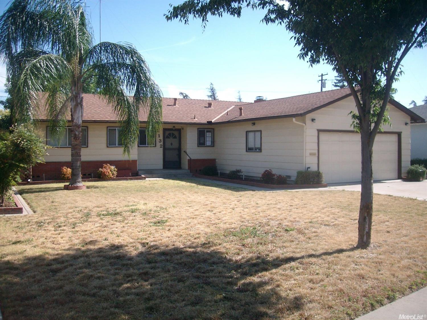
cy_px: 160
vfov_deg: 40.7
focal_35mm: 35
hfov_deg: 52.6
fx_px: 432
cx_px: 214
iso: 80
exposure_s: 1/146
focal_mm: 5.8
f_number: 7.2
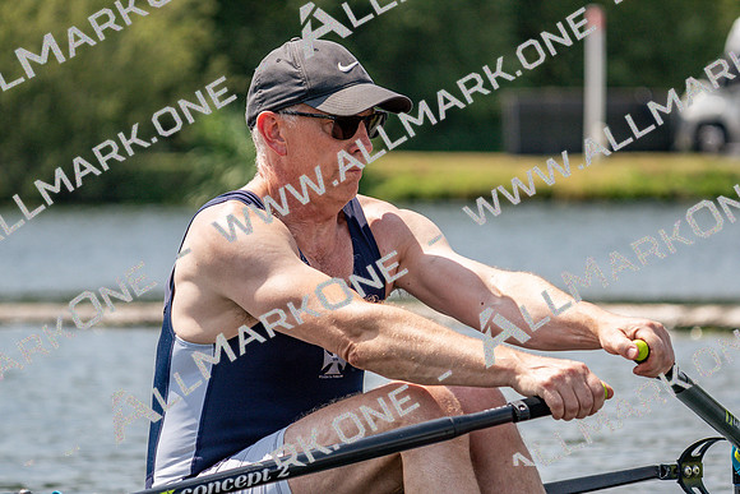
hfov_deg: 6.9
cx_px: 370
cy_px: 247
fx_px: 6168
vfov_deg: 4.6
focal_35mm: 300
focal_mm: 200
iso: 250
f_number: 5.6
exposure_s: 1/1600
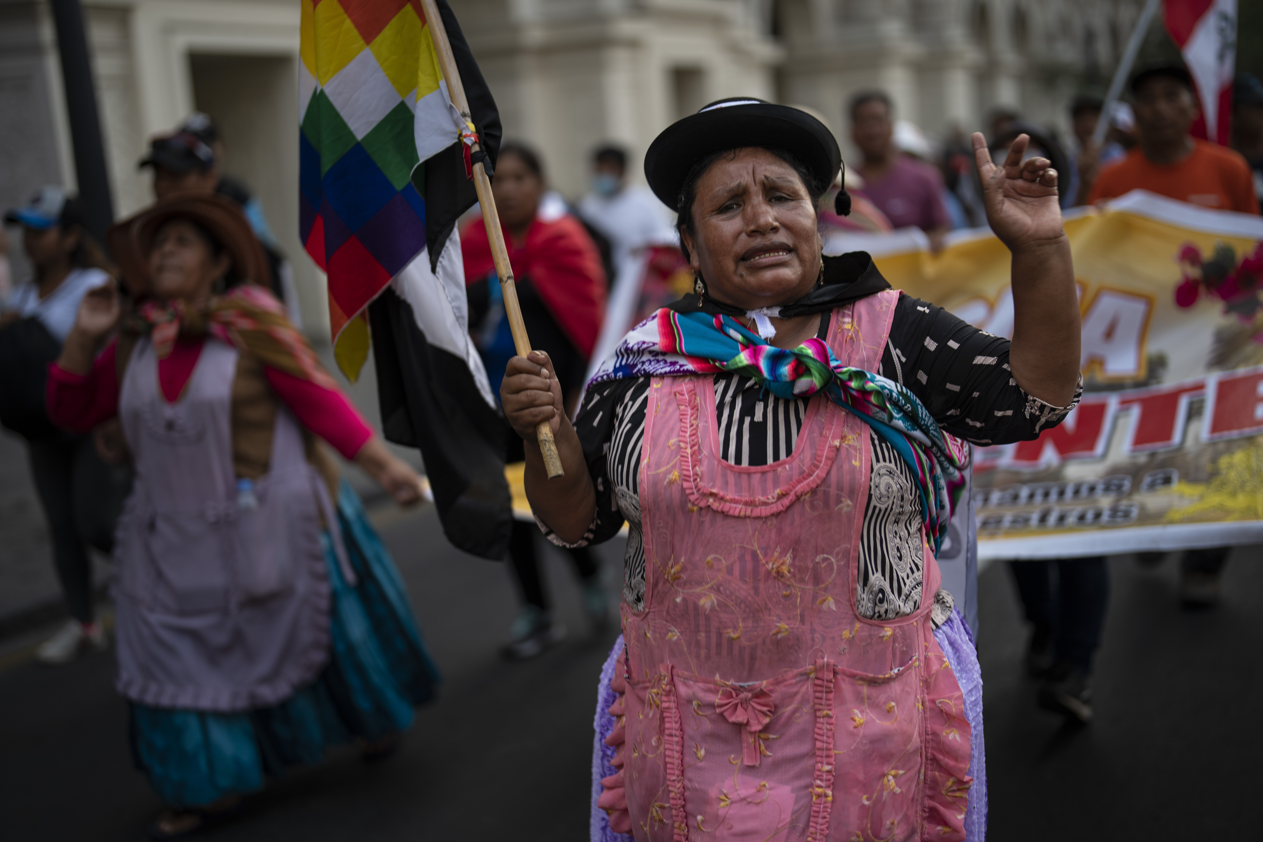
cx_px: 632
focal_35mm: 50
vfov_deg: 27.0
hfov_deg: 39.6
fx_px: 1754
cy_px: 421
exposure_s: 1/200
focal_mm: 50
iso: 80
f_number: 1.2
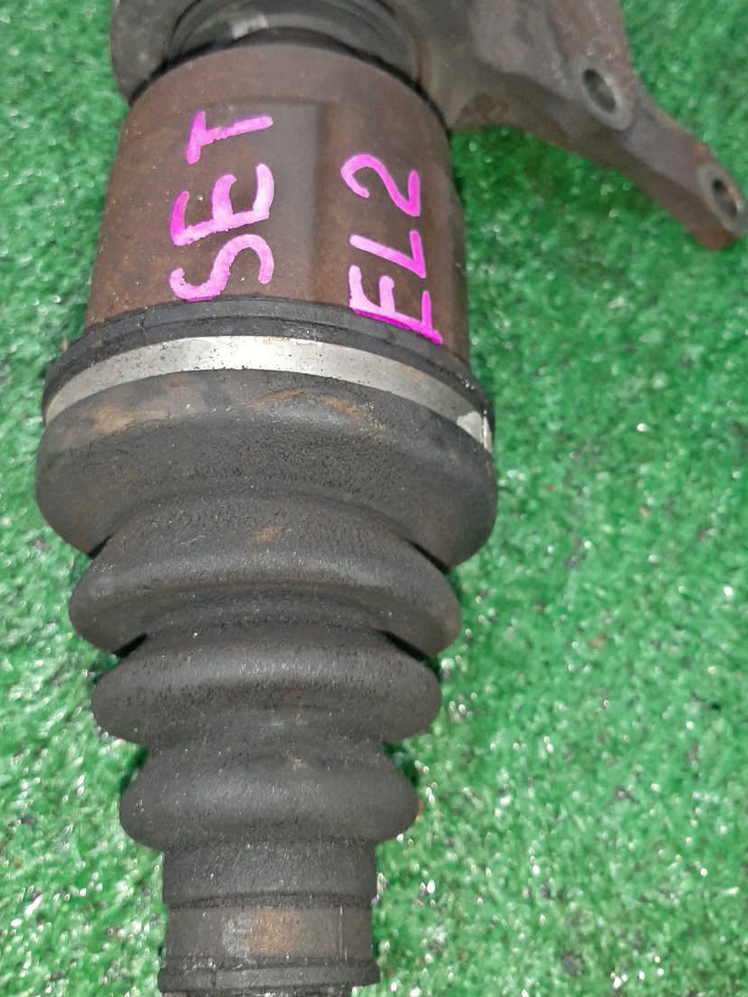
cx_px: 321
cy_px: 379
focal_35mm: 34
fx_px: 979
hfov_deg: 41.7
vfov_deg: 53.4
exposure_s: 1/33
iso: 172
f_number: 1.7
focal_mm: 3.93
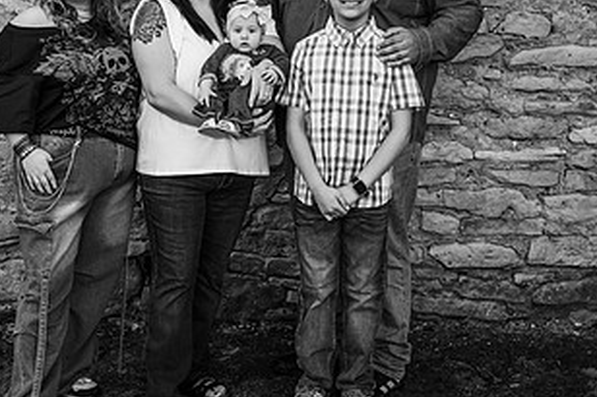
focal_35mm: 72
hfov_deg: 27.9
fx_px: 1193
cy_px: 141
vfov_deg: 18.9
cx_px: 201
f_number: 3.5
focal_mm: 37
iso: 320
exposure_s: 1/500
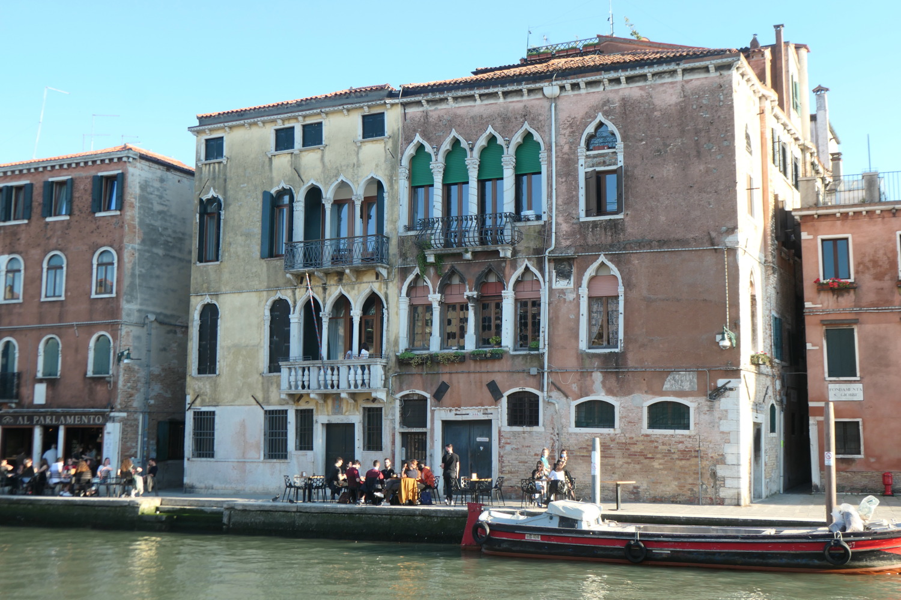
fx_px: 1026
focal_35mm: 41
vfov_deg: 32.6
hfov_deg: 47.4
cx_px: 450
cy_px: 300
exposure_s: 1/320
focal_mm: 15.1
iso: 200
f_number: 3.9
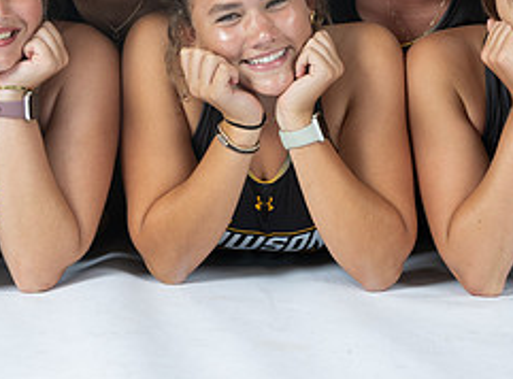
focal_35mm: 130
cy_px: 77
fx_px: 1916
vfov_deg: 11.3
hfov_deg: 15.1
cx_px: 479
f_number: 8
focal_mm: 40
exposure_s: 1/160
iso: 160
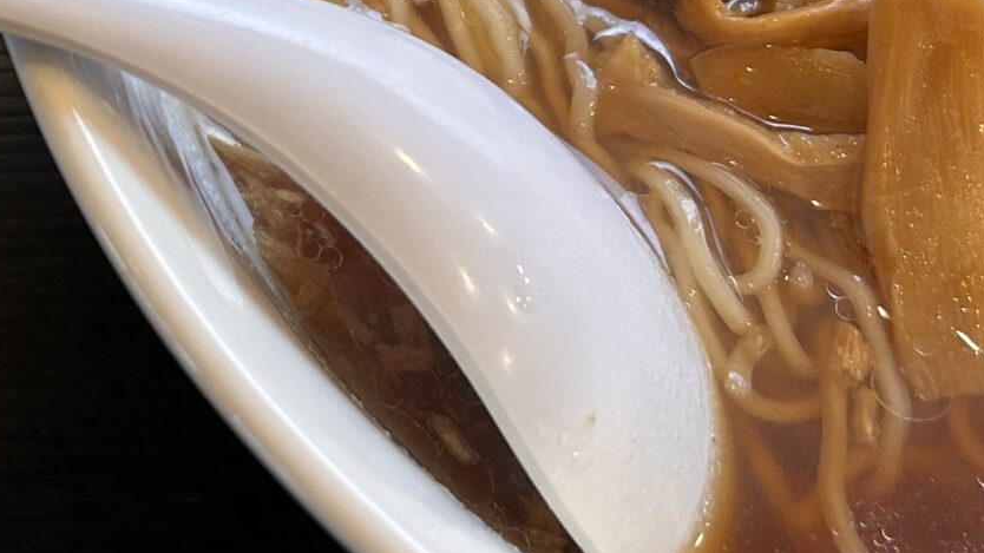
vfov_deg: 13.4
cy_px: -177
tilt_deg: -55.6
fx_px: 2270
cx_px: -68
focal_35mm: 87
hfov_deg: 23.1
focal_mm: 5.7
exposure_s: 1/50
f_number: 1.5
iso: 80
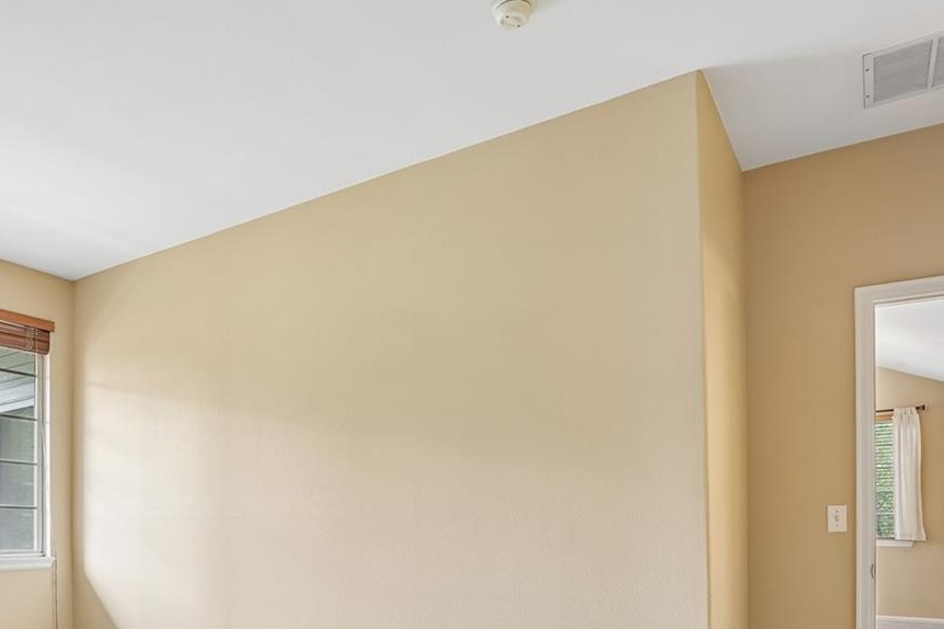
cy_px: 526
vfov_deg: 44.7
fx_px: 711
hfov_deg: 66.2
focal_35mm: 27
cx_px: 355
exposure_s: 1/6
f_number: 8
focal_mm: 14.6
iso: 400
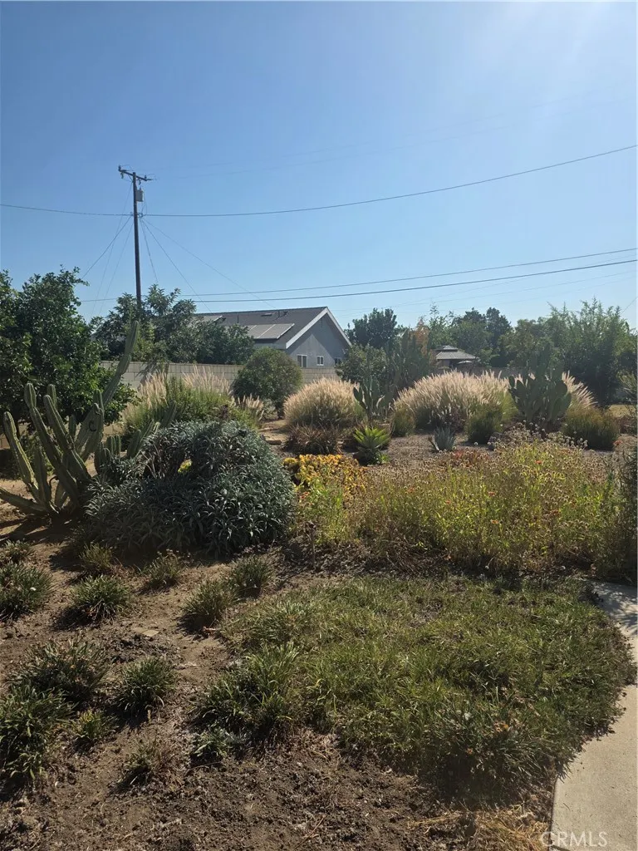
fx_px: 565
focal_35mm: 23
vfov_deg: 73.9
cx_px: 319
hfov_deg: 58.9
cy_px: 426
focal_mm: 6.3
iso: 80
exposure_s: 1/7944
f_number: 1.7
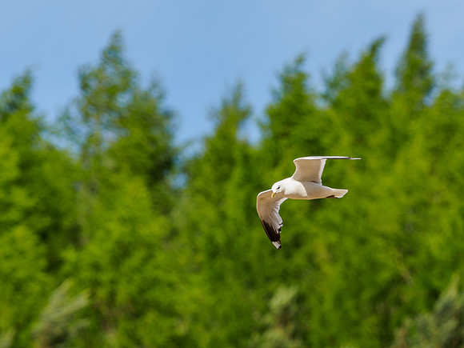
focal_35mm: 904
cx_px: 297
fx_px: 12123
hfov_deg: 2.2
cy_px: 206
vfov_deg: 1.6
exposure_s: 1/640
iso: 200
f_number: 6.3
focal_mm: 300
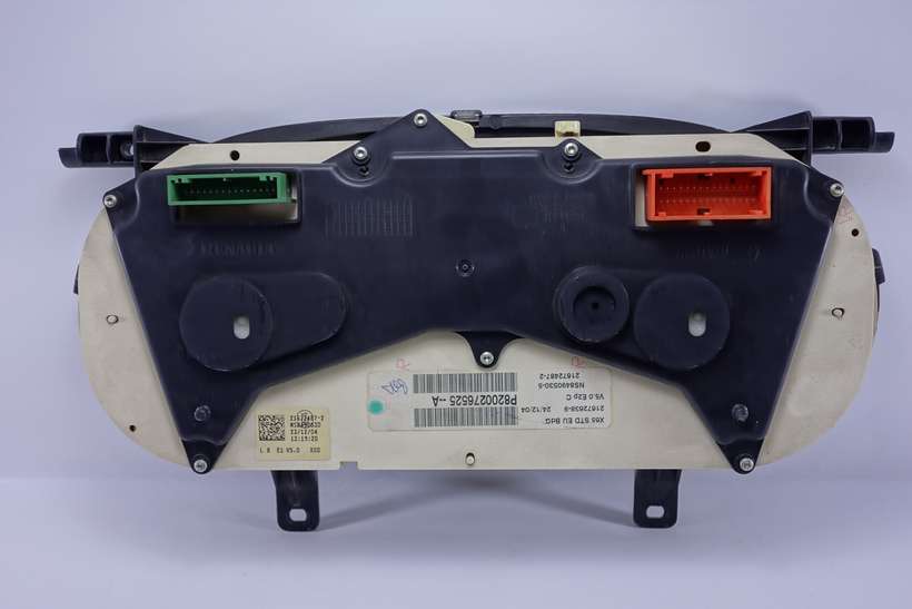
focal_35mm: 41
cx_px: 456
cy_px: 304
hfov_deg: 47.4
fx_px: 1039
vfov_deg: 32.6
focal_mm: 15.28
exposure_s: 1/80
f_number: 3.2
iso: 125
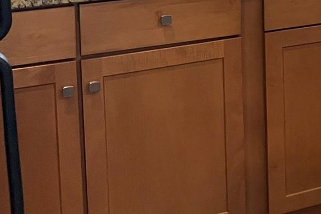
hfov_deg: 18.0
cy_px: -102
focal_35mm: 96
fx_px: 856
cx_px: 531
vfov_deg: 13.5
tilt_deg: -3.7
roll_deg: -0.3
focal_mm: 4.2
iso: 125
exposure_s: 1/60
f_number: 1.6
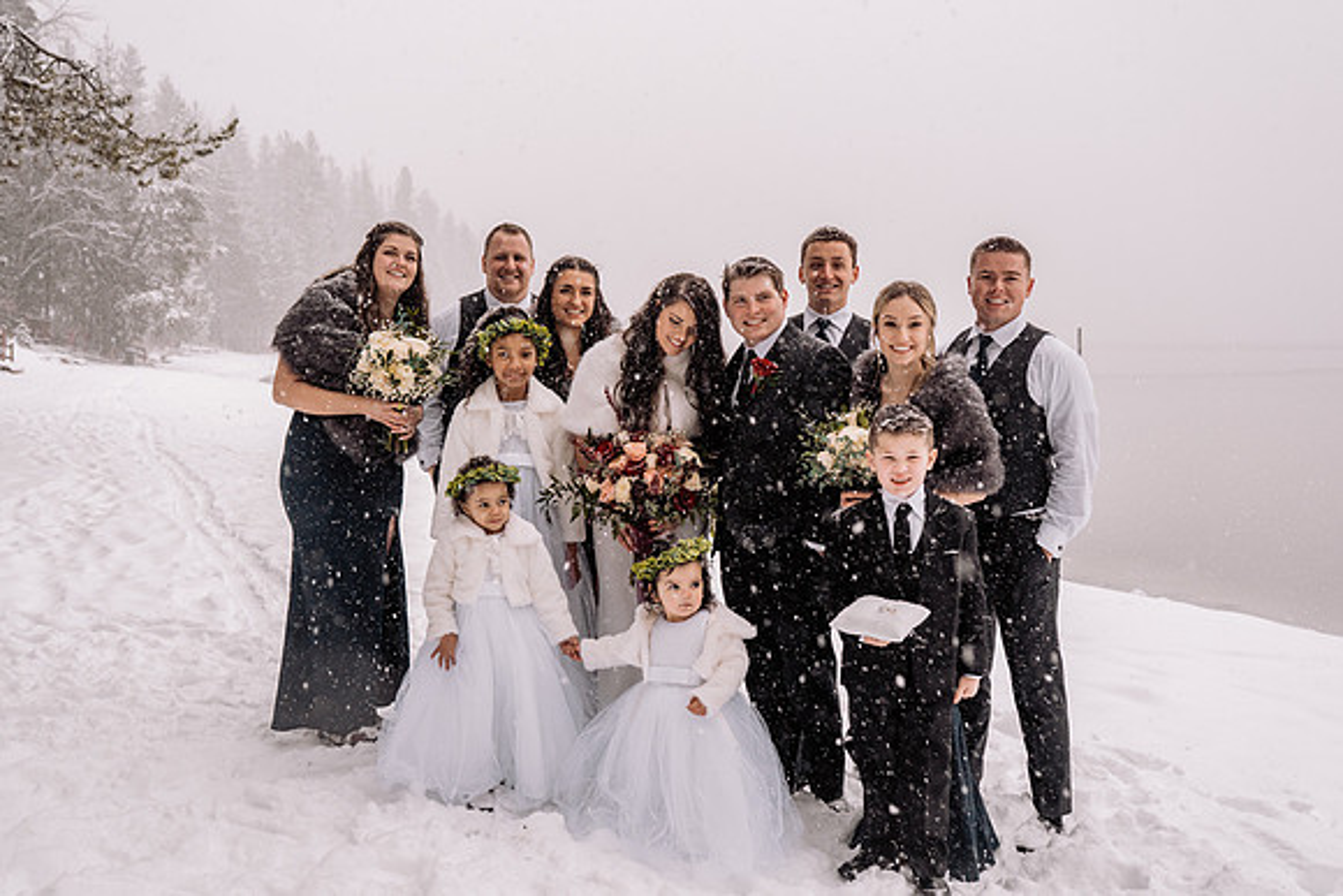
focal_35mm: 36
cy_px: 448
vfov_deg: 37.1
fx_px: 1334
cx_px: 672
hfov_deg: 53.4
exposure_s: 1/250
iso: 1250
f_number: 5
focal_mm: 35
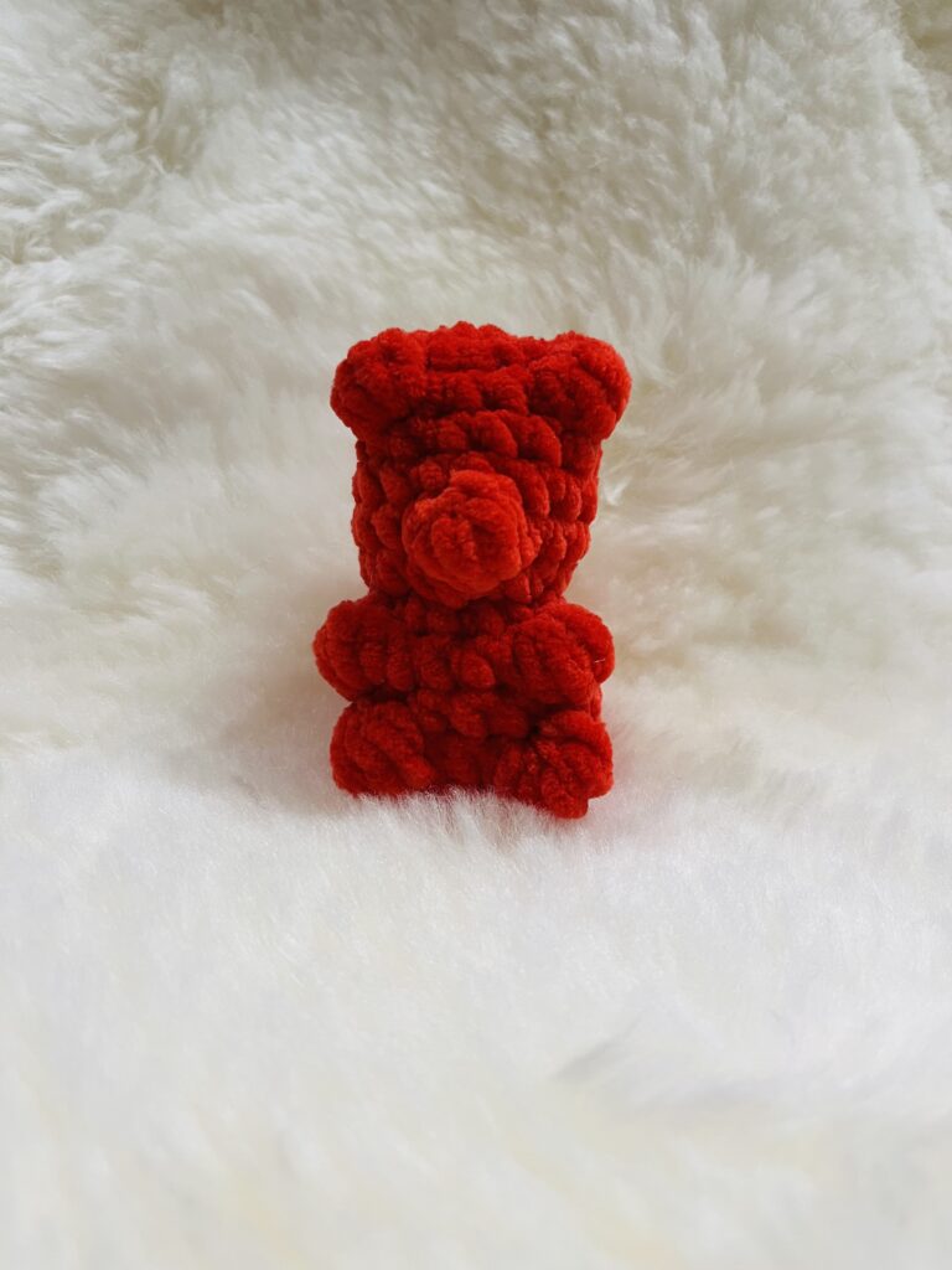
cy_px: 635
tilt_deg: -22.1
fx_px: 953
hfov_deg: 53.1
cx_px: 476
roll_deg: -1.8
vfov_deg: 67.3
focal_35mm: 26
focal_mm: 5.1
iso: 100
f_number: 1.6
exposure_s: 1/50
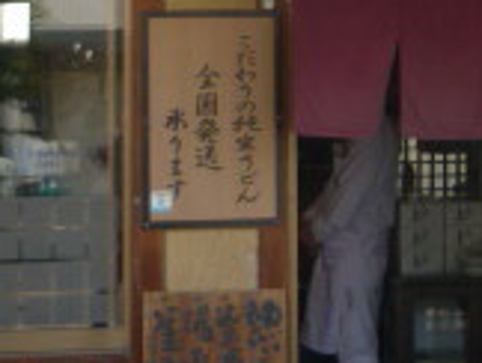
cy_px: -146
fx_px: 1813
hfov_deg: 14.8
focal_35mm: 130
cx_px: 518
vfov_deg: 11.1
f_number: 2.8
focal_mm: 5.5
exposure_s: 1/250
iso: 100
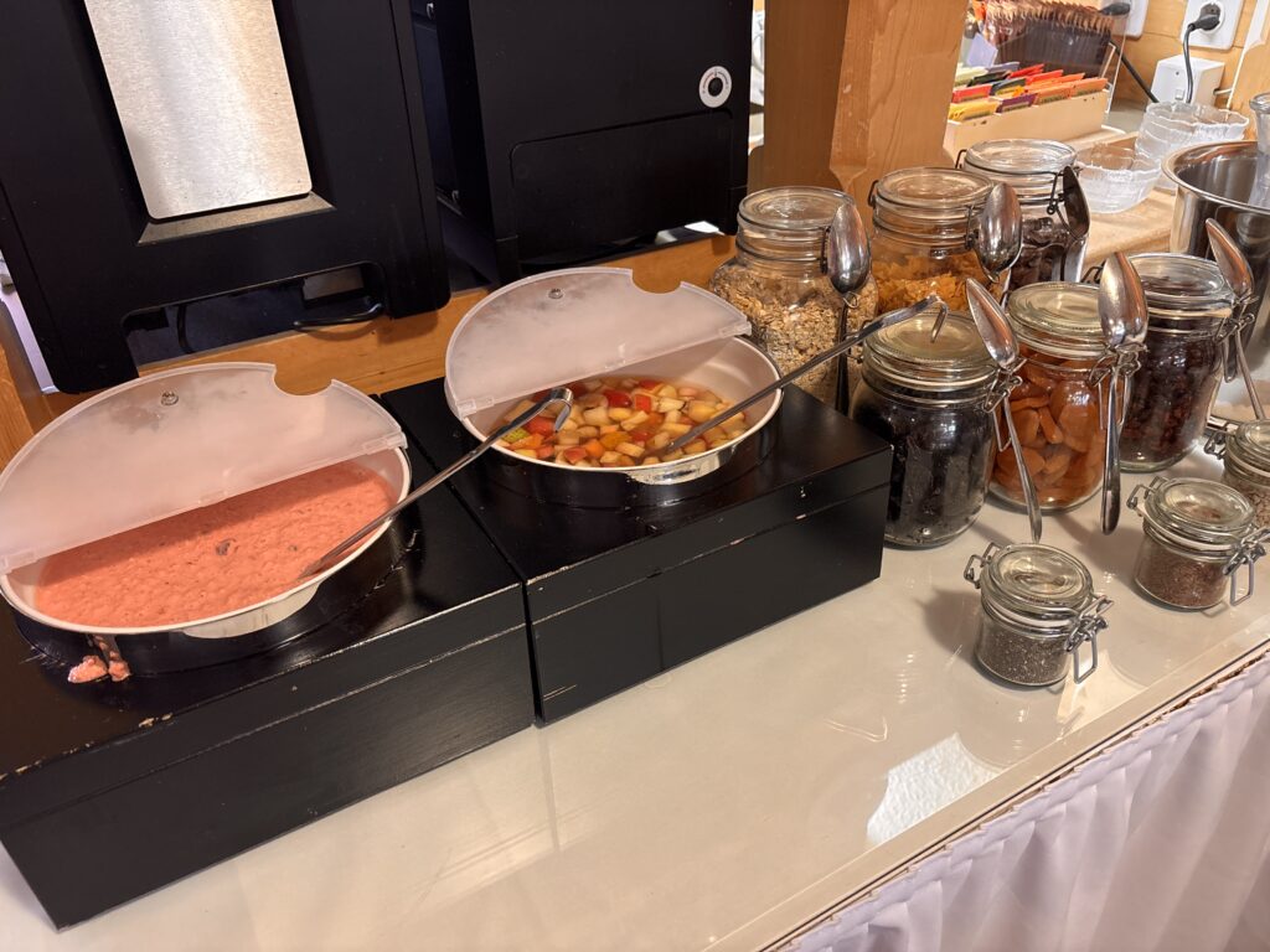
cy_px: 476
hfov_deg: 67.3
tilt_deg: -34.0
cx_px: 635
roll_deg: +1.9
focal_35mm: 26
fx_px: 954
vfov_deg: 53.1
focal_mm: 5.96
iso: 400
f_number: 1.6
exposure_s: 1/33
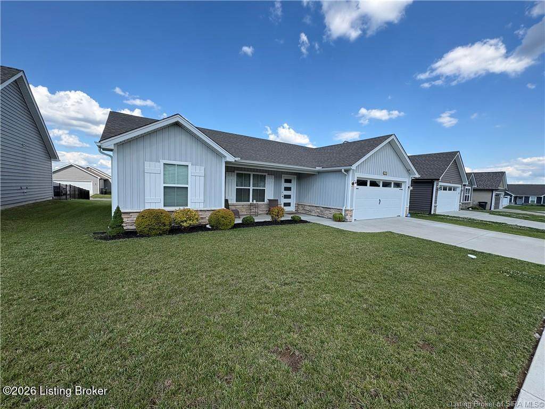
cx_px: 272
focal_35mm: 14
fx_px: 220
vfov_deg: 85.7
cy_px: 204
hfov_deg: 102.1
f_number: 2.2
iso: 50
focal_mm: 2.22
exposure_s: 1/968
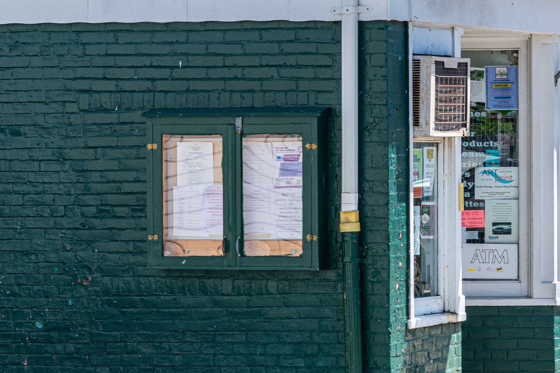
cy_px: 202
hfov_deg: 9.5
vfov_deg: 6.4
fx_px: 3359
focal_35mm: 216
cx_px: 448
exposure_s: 1/125
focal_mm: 98
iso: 100
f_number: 10
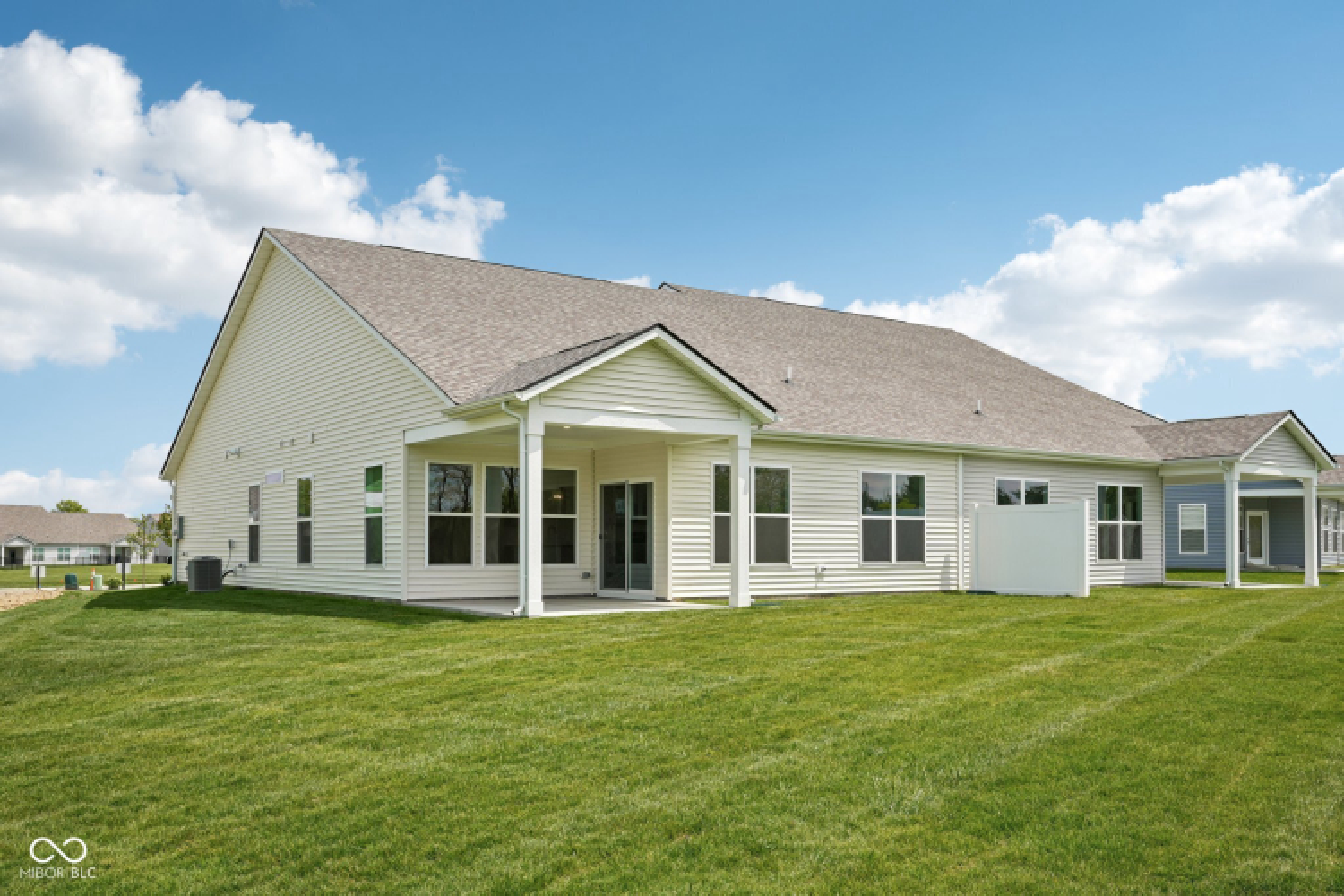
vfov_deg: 43.6
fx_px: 1120
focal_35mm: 30
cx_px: 672
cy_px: 448
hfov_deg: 61.9
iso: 100
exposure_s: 1/400
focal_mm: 30
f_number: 8
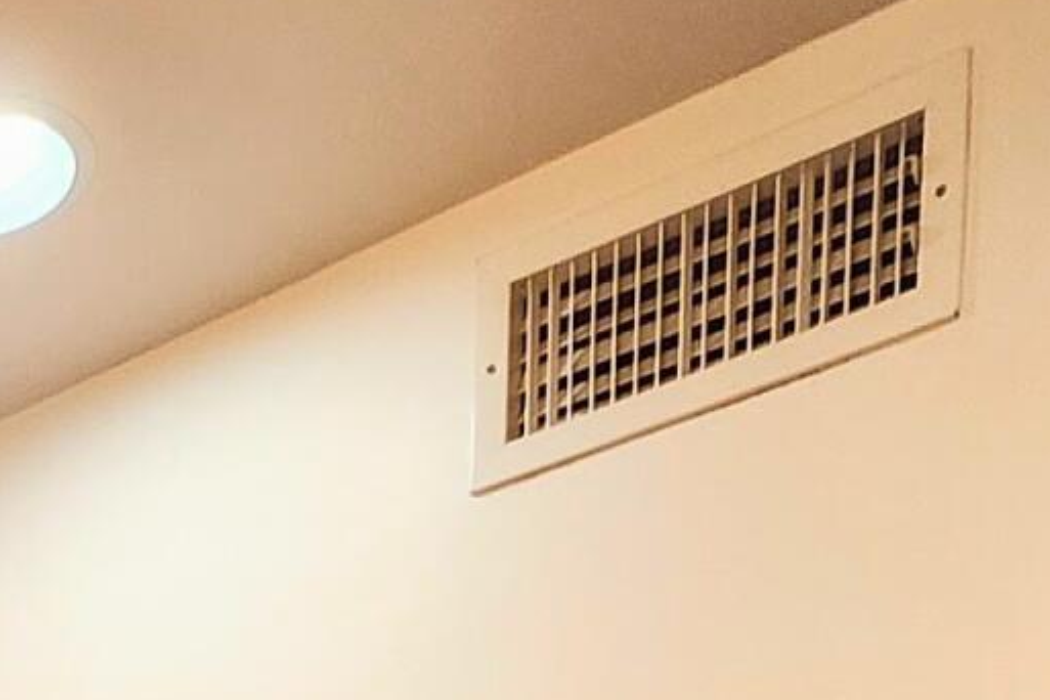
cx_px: -342
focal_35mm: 79
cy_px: 2045
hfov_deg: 22.7
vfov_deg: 11.3
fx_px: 2304
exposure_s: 1/60
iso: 80
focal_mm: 1.74
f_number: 2.2
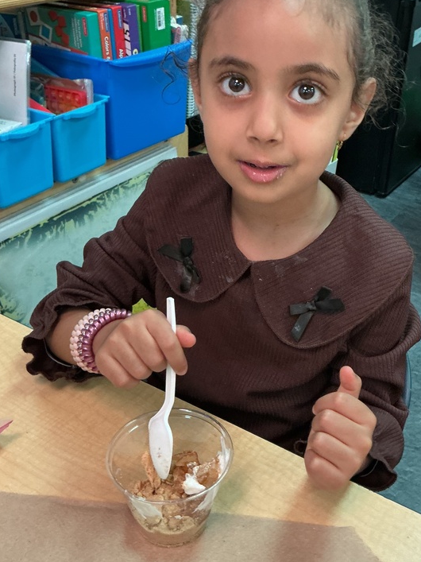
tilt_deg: -30.0
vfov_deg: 44.8
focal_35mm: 42
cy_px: 261
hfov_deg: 34.3
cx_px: 247
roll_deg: -3.5
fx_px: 681
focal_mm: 3
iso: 250
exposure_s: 1/40
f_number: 1.8
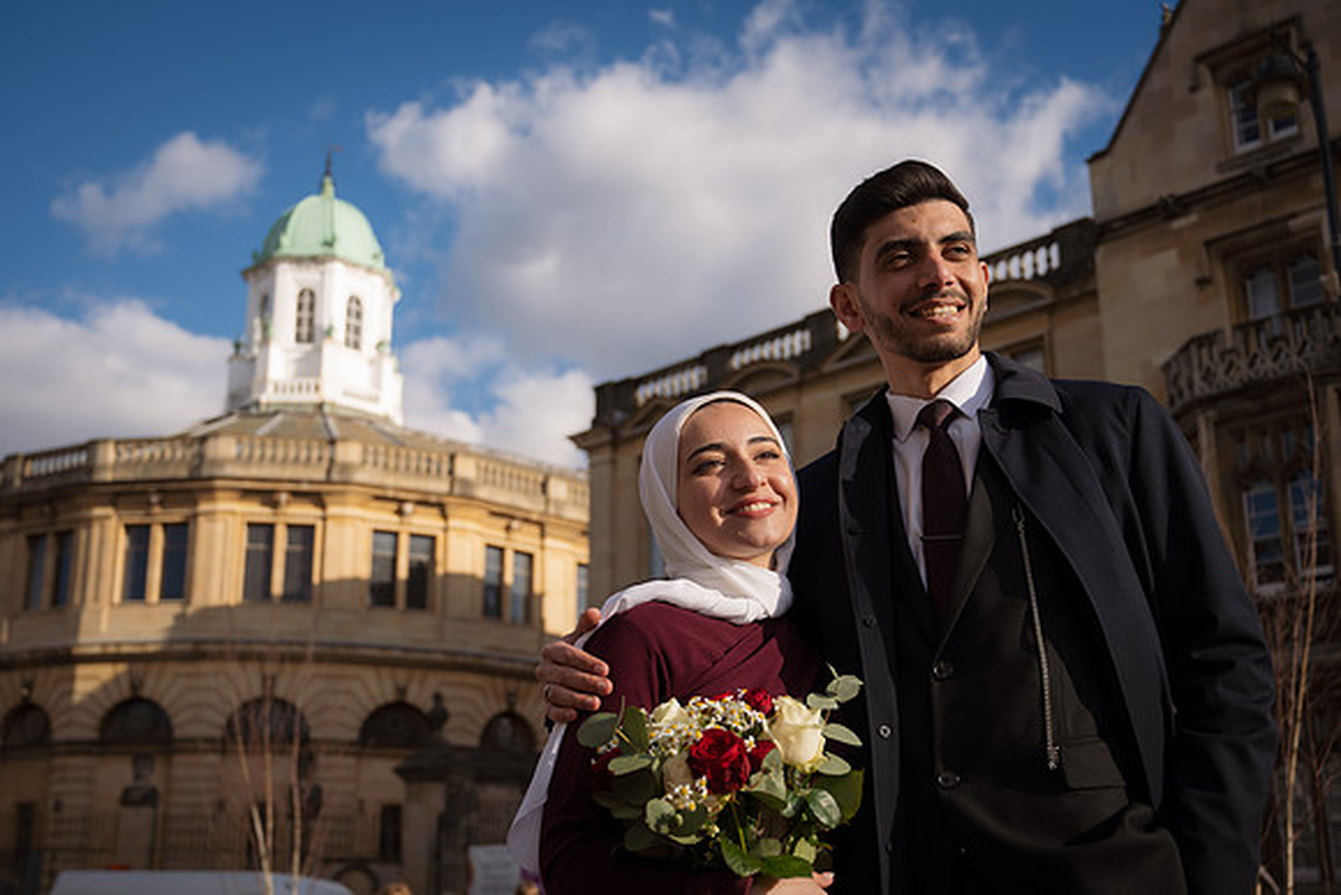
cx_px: 655
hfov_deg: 46.4
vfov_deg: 31.9
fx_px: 1563
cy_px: 458
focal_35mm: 42
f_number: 4
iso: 100
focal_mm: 41
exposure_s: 1/800
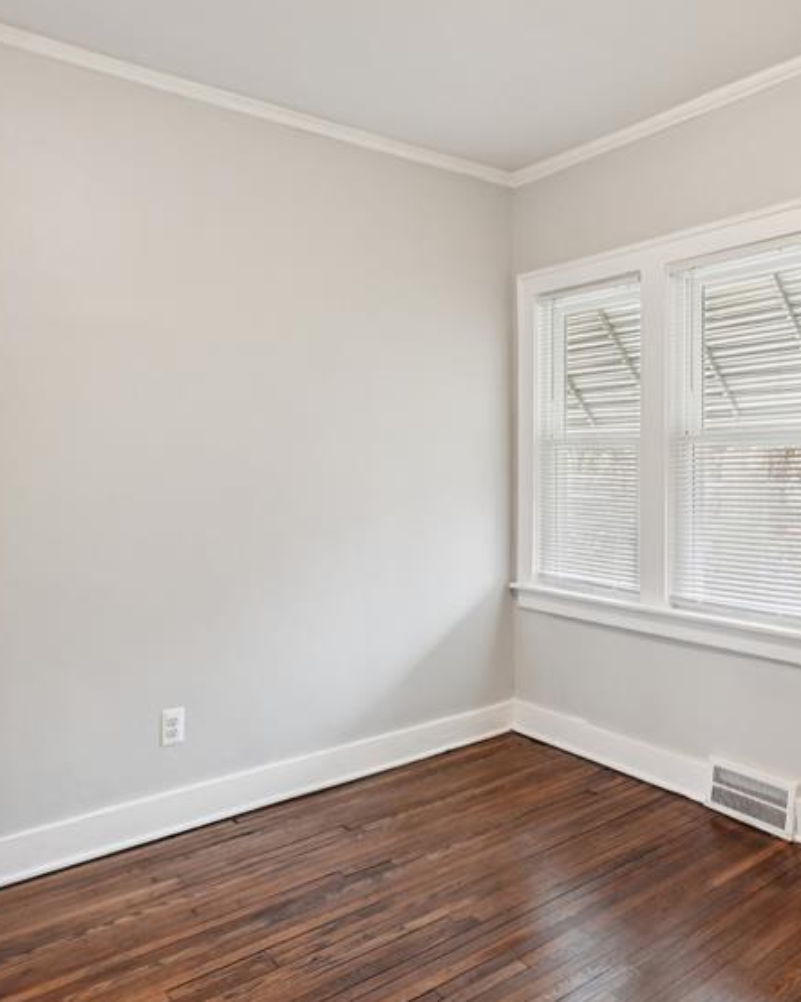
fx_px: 771
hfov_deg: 51.5
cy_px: 467
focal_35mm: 26
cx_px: 640
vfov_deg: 66.0
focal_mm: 10
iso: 400
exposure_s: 1/6
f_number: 8
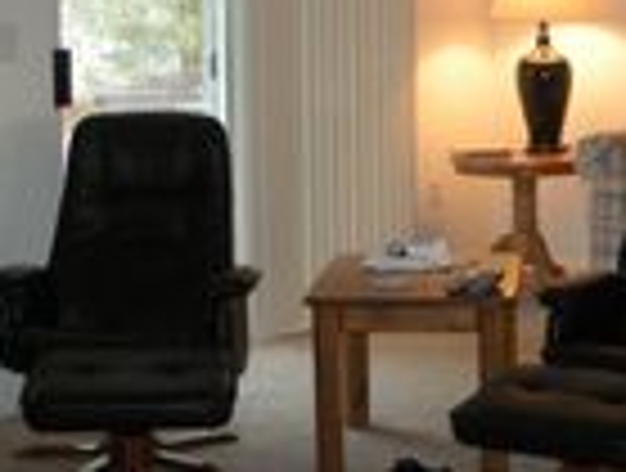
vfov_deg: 15.5
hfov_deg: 20.1
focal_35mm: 95
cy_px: 90
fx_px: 1722
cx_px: 599
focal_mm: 6.3
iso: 318
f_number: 3.5
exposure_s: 1/30
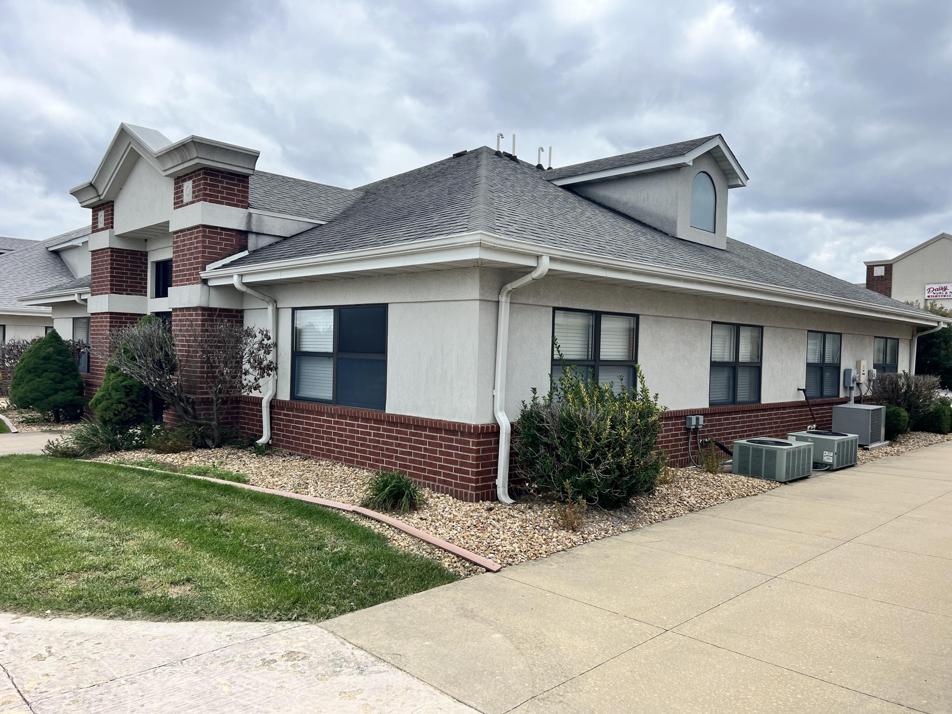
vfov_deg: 53.1
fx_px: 715
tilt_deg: +5.5
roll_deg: -0.5
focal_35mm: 26
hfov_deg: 67.3
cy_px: 357
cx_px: 476
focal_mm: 5.7
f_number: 1.5
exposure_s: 1/3257
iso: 50
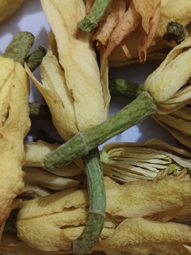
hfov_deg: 22.0
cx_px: 152
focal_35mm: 66
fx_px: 486
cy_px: 166
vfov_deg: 29.2
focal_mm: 5.56
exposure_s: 1/50
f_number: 1.88
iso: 1282
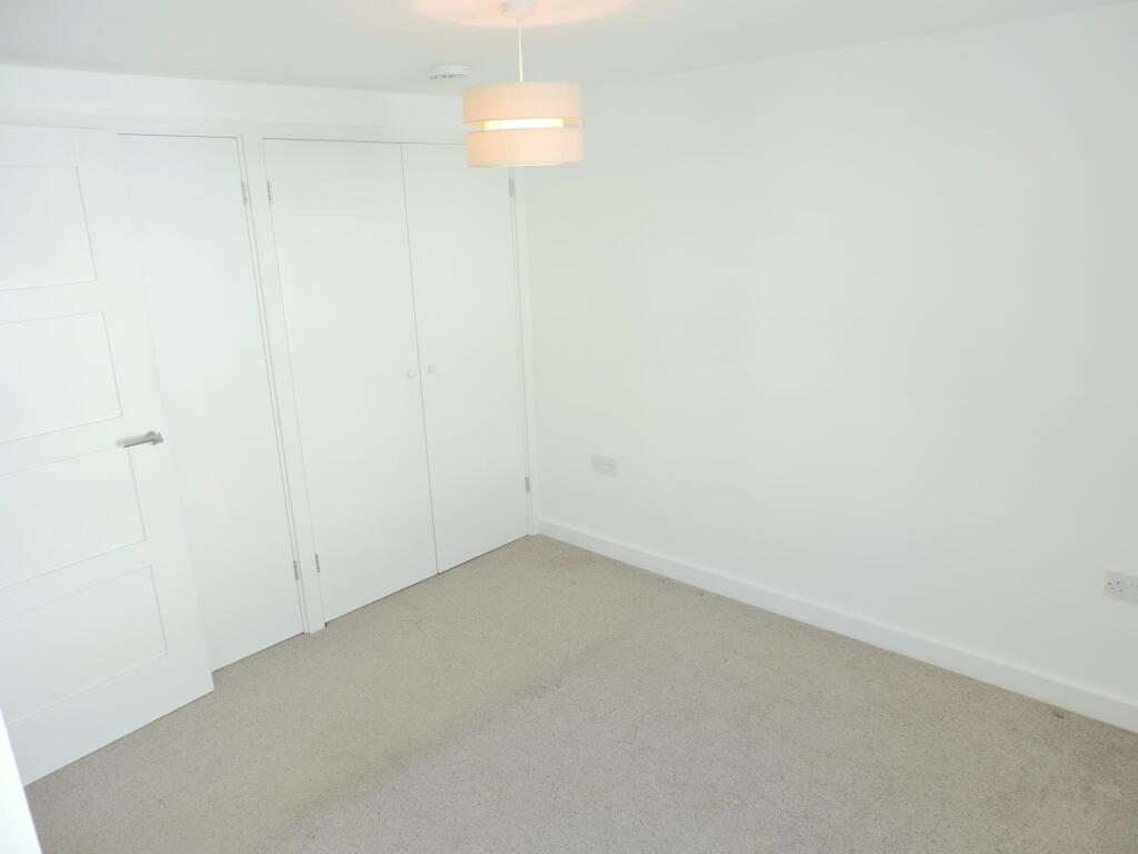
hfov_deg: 71.6
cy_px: 427
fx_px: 789
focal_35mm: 24
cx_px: 569
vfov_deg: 56.8
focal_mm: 4.3
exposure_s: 1/60
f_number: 3
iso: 100
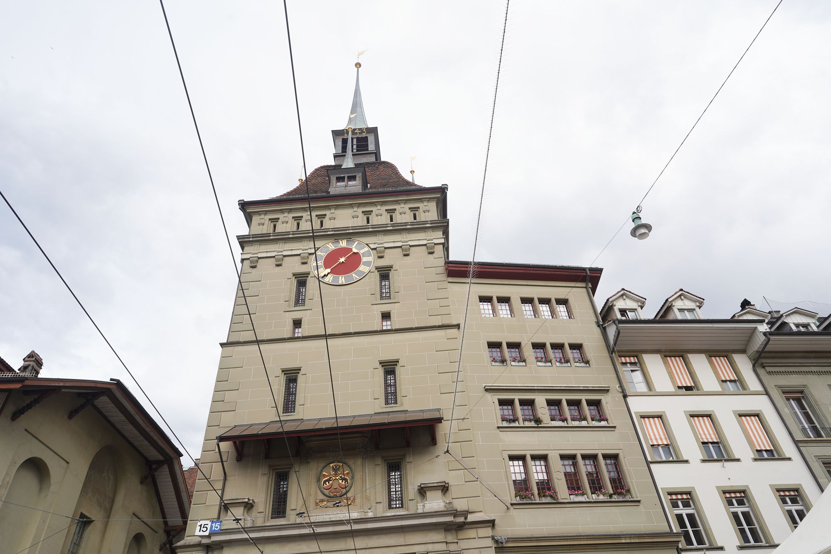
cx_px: 416
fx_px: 554
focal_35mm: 24
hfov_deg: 73.7
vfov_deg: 53.1
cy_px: 277
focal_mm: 24
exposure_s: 1/100
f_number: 10
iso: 100
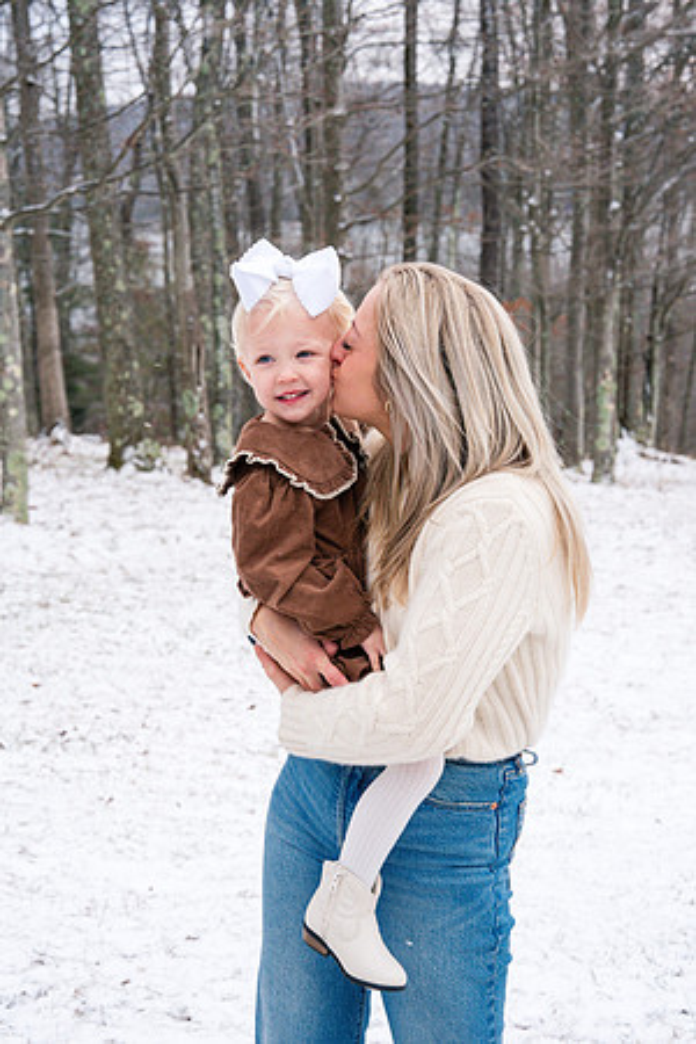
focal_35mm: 70
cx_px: 348
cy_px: 522
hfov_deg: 19.5
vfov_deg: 28.8
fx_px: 2030
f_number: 8
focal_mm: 70
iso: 1000
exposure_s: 1/250
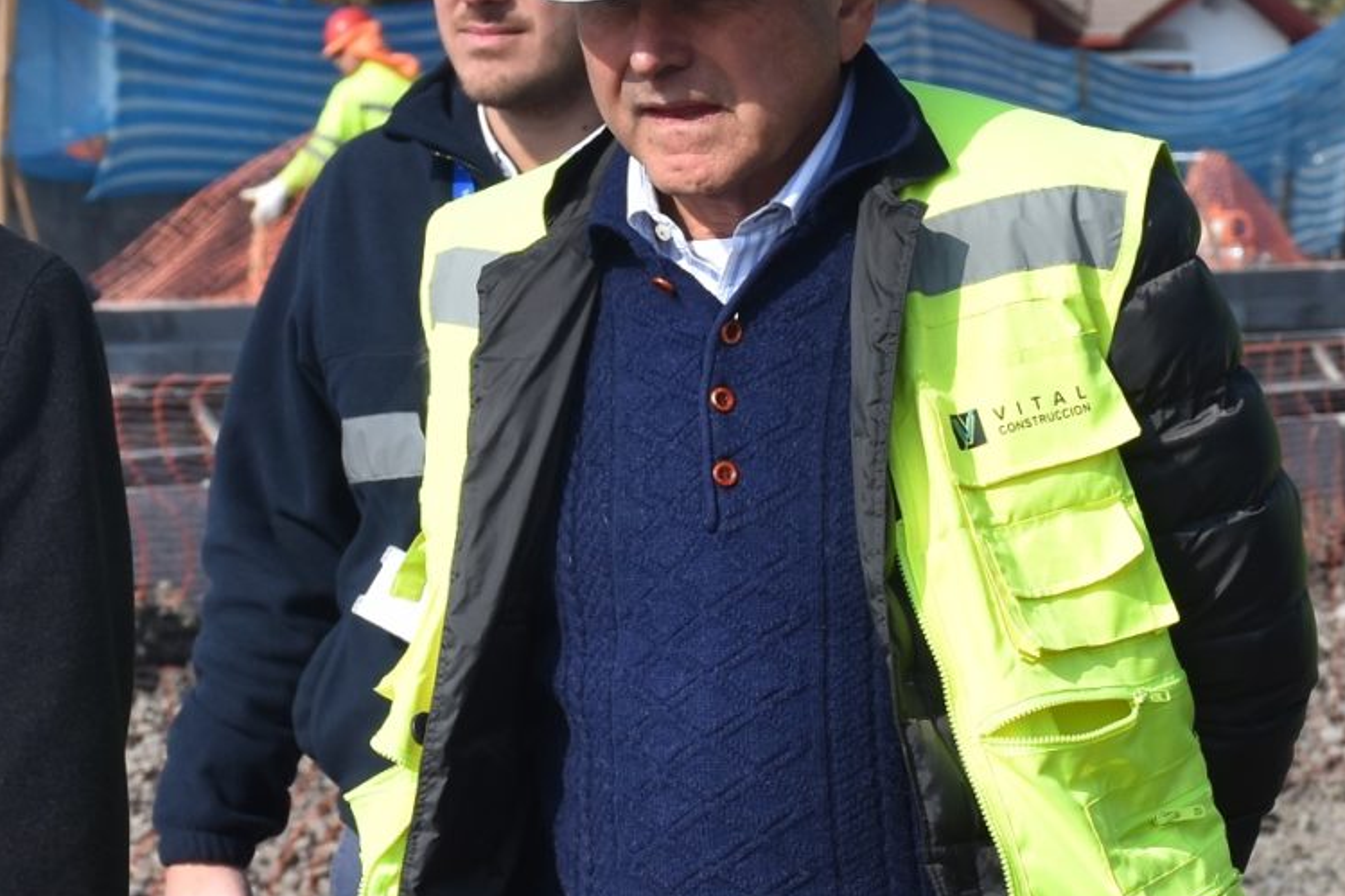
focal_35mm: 231
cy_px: 495
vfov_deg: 6.0
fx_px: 8617
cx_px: 1072
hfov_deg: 8.9
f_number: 8
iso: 140
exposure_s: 1/500
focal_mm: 45
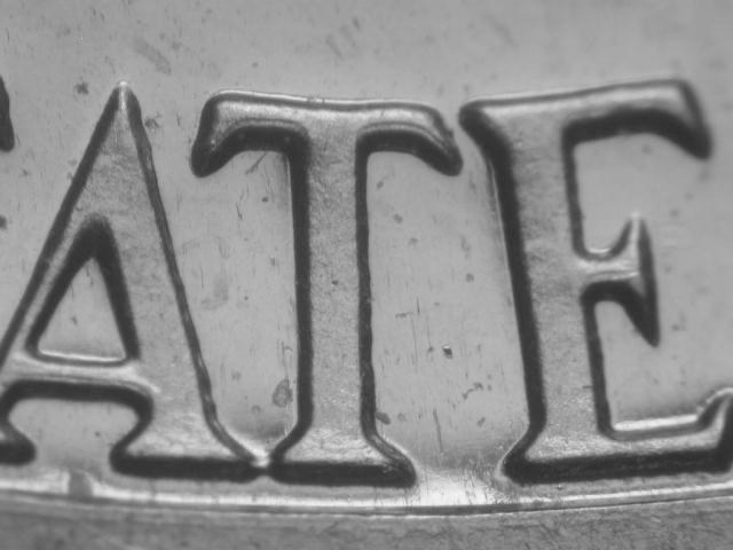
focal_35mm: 154
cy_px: 275
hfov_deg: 12.8
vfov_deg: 9.6
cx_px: 366
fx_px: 3261
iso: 100
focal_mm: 32
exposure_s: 1/11.3
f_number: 5.1
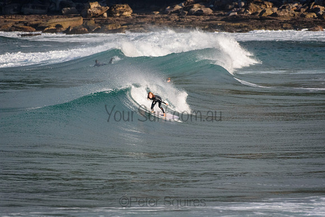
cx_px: 162
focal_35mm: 750
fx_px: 6772
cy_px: 108
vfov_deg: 1.8
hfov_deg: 2.7
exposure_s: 1/2000
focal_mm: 500
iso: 1400
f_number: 5.6
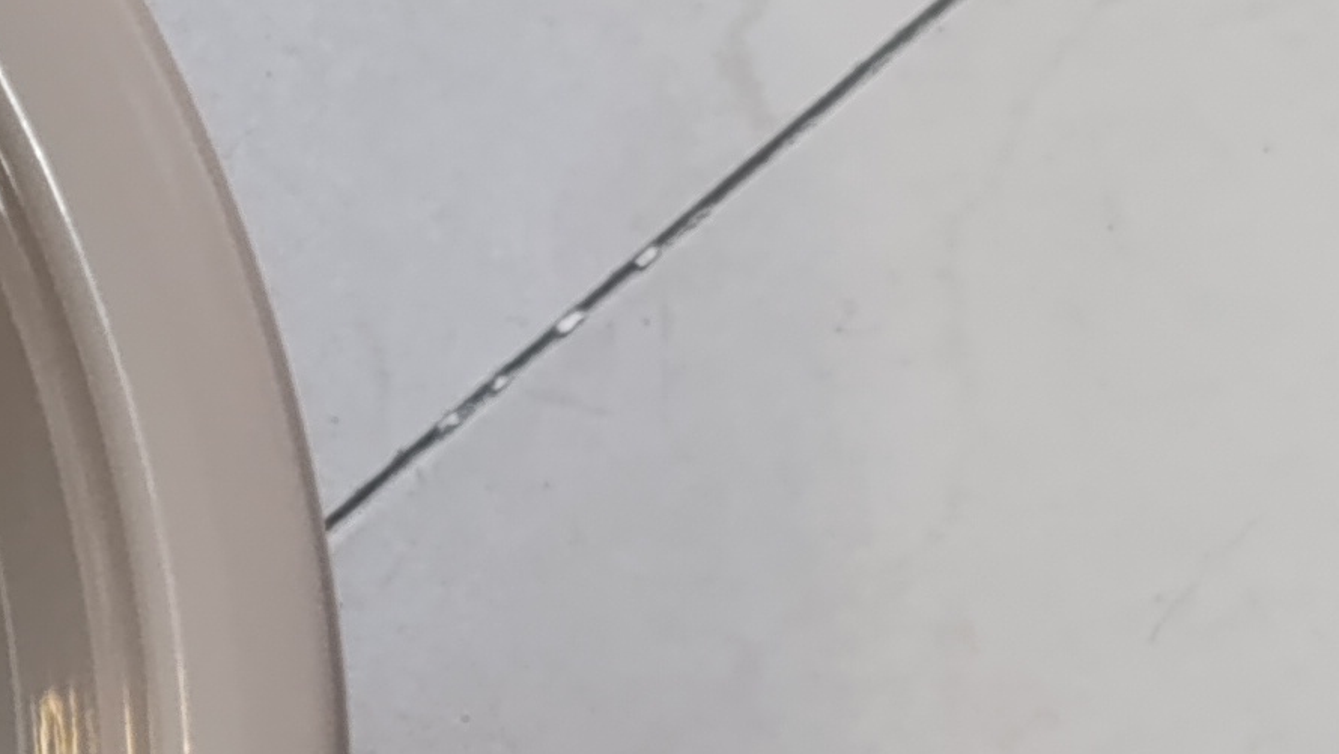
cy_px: 852
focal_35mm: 230
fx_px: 8168
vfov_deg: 5.3
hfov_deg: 8.8
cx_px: -1498
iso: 500
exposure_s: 1/100
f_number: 1.6
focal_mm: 6.14
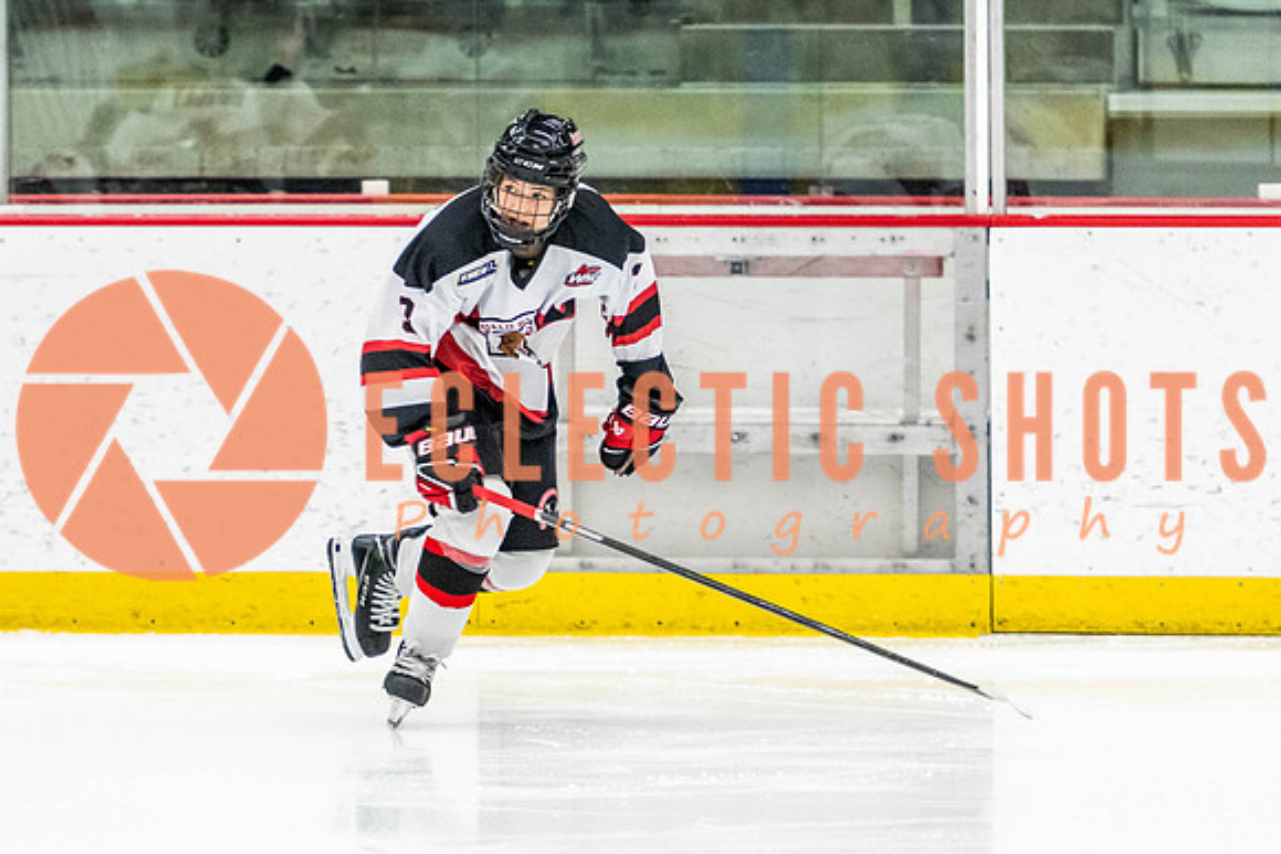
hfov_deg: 6.2
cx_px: 434
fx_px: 11749
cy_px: 499
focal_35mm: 330
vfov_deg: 4.2
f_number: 2.8
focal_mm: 170
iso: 3200
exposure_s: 1/640
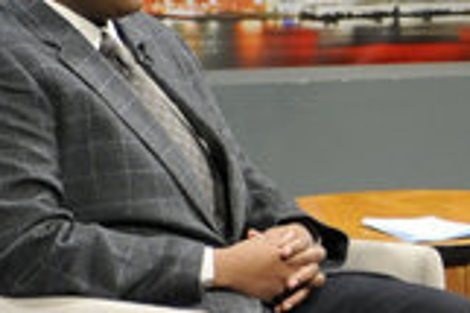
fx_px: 2908
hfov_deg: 9.0
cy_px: 197
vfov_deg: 6.1
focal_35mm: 223
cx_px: 680
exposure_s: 1/125
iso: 2000
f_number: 2.8
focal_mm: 60
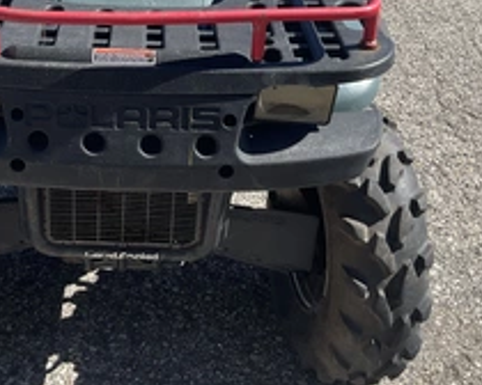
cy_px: 71
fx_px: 770
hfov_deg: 34.3
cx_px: 142
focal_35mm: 54
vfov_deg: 27.5
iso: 25
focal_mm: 3
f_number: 1.8
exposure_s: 1/997
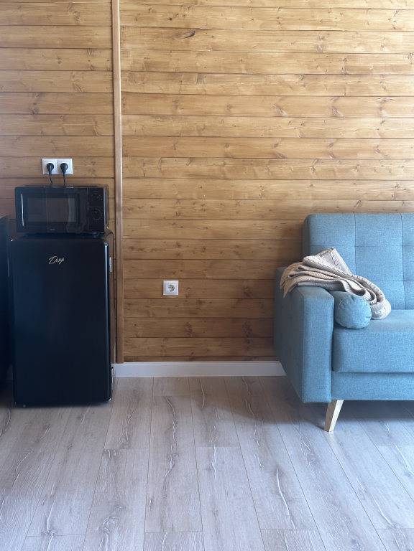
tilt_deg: -9.4
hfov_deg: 30.3
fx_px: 765
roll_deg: -0.3
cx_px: 207
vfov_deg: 39.7
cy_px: 276
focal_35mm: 48
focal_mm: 6.86
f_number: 1.78
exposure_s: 1/60
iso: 100
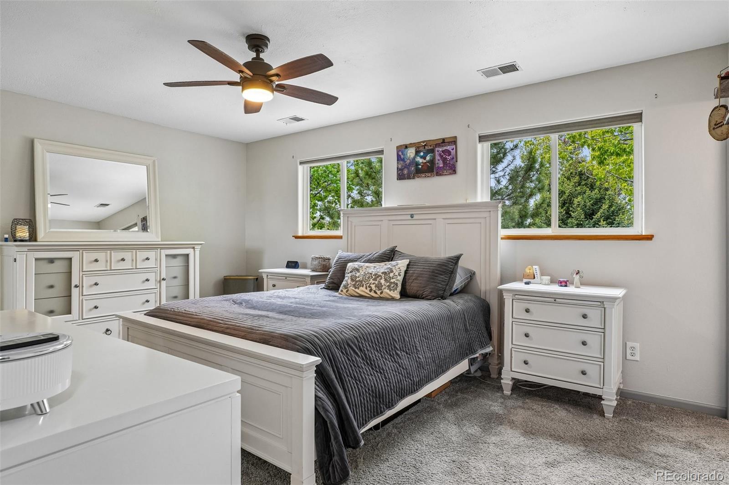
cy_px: 242
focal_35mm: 20
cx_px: 364
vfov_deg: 63.2
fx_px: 395
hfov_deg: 85.4
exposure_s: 1/30
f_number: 8
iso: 400
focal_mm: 13
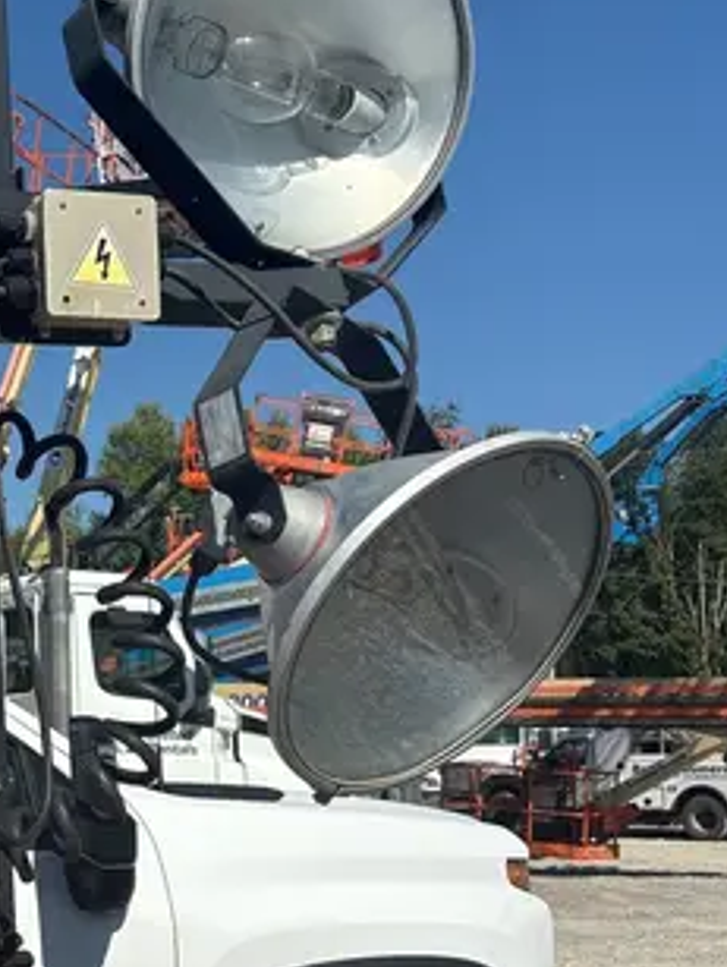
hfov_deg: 22.5
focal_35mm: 62
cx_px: -50
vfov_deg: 30.9
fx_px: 1733
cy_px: 644
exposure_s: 1/6329
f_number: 1.6
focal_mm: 5.96
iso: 50
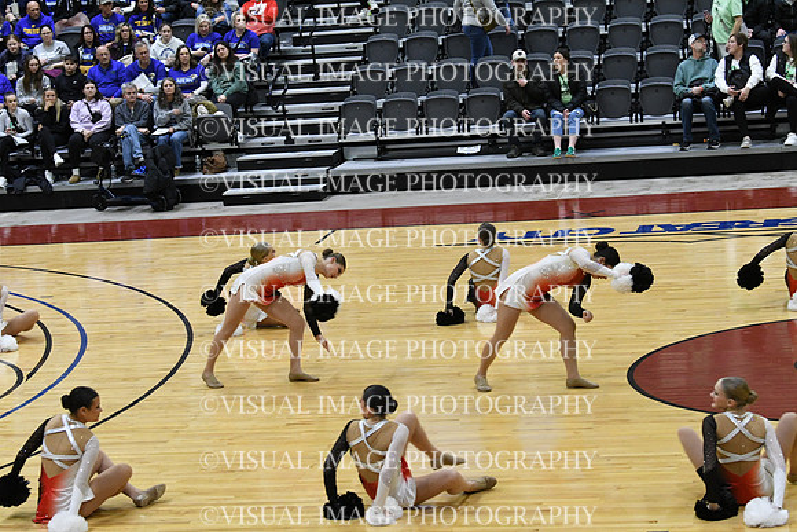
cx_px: 398
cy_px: 266
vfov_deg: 13.0
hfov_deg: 19.5
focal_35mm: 105
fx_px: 2325
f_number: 4
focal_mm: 70
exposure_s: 1/400
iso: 4000
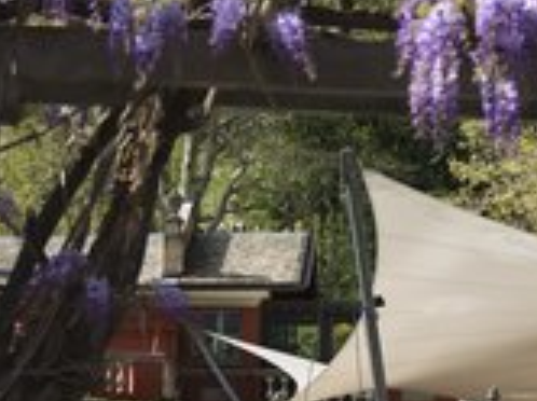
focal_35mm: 142
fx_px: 2200
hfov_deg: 13.7
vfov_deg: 10.3
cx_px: 553
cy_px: 398
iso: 400
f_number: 4
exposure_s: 1/2000
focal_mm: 62.4
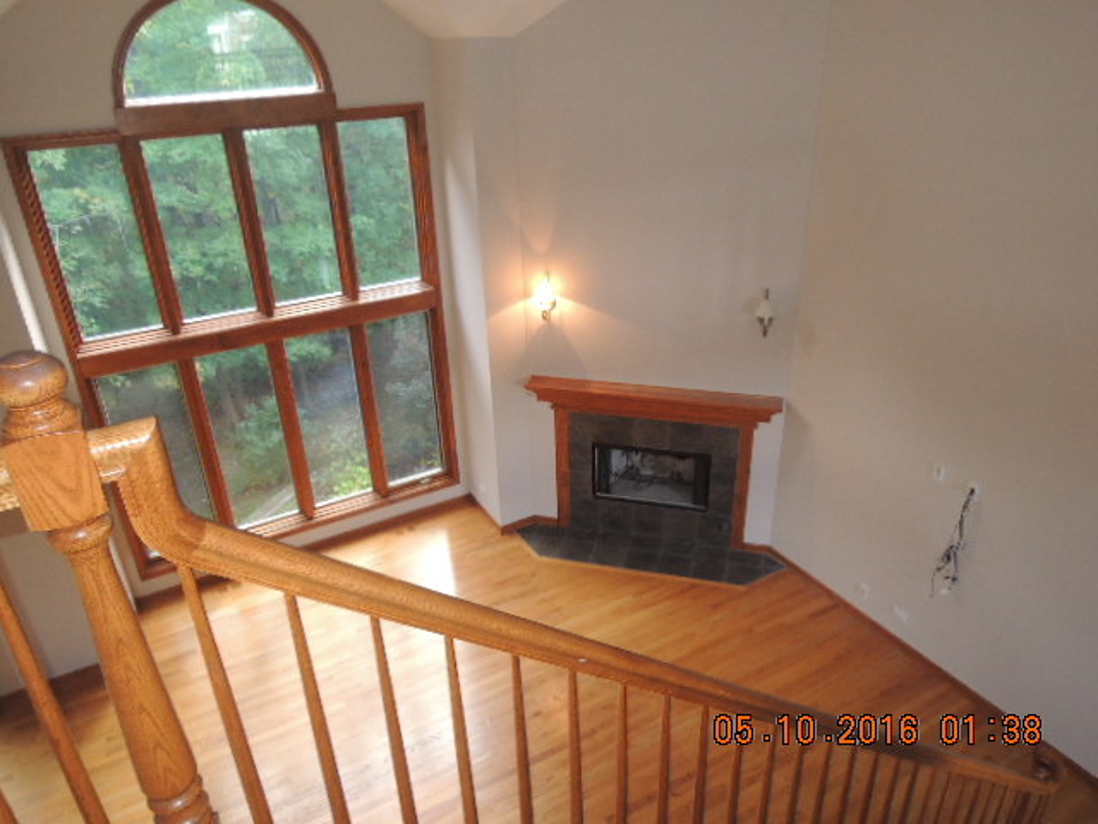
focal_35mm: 24
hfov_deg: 71.6
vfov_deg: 56.8
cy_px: 412
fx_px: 761
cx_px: 549
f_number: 2.8
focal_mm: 4.3
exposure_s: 1/40
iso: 250
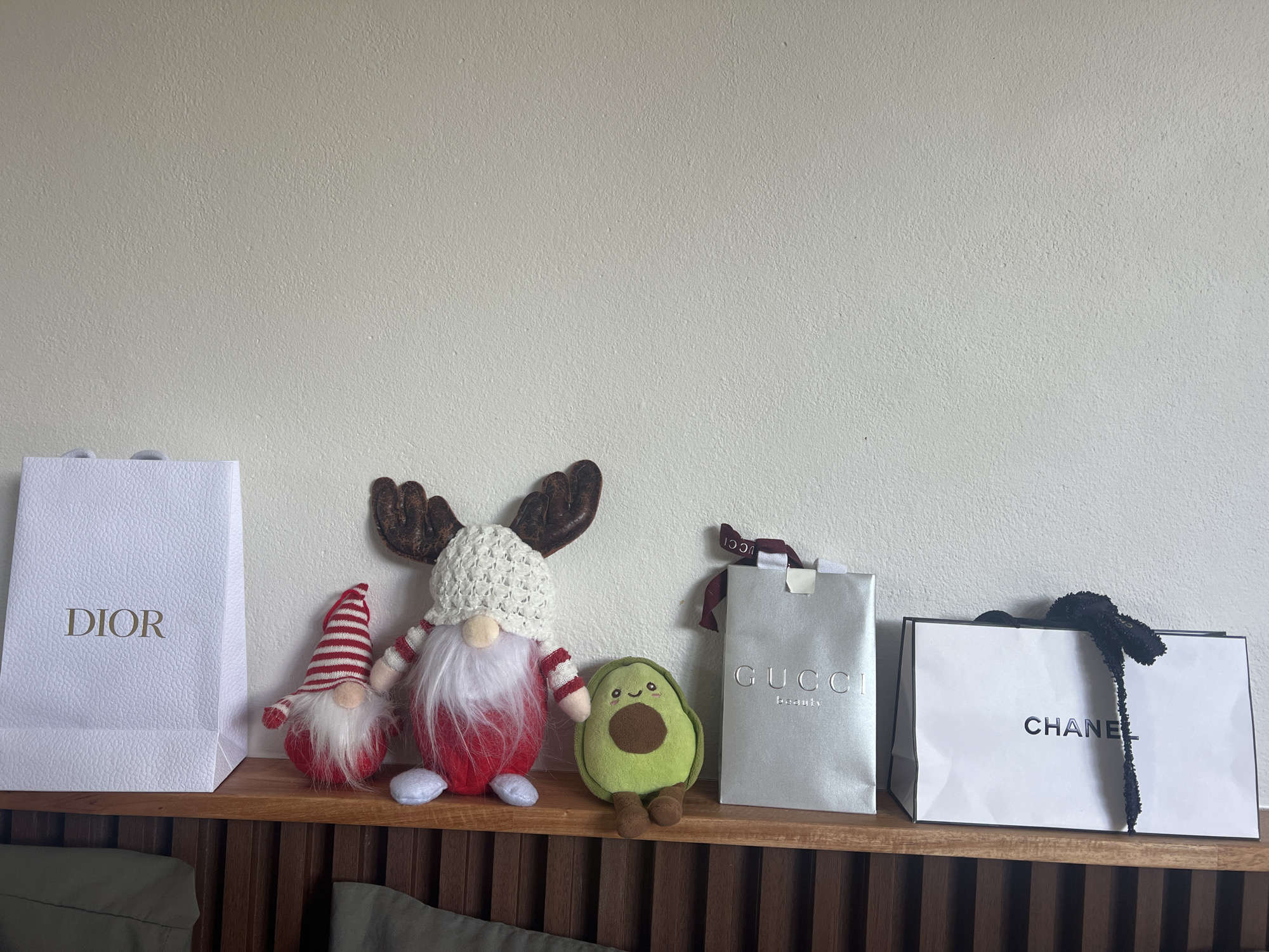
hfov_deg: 67.3
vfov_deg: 53.1
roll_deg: -3.6
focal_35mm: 26
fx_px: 953
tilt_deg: -0.7
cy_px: 476
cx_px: 634
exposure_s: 1/121
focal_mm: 5.7
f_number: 1.5
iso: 64
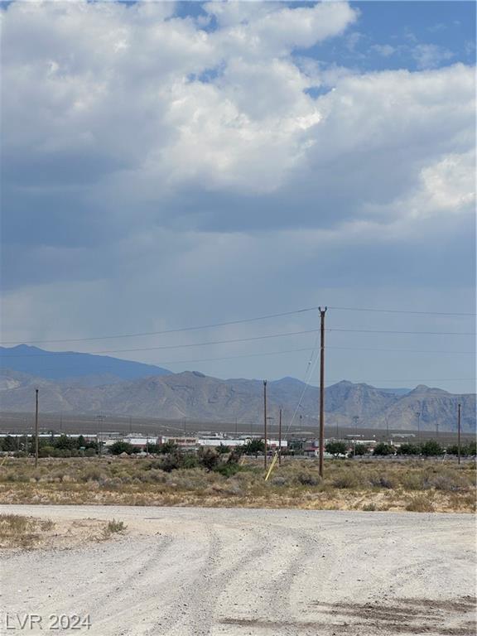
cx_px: 238
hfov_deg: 19.1
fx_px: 1415
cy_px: 318
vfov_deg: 25.3
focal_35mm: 77
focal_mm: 9
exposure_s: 1/1980
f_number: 2.8
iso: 32
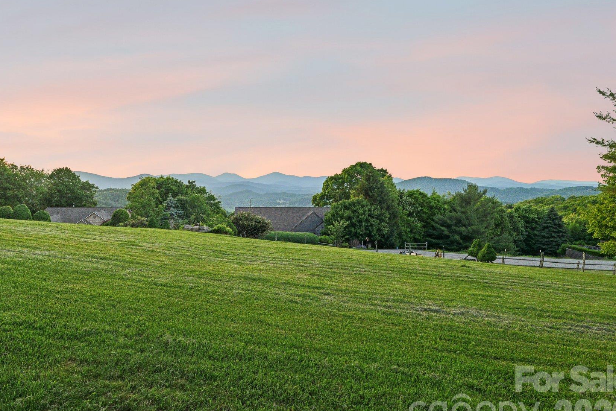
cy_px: 183
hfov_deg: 83.1
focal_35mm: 20
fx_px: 342
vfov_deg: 61.8
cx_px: 250
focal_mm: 16
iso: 800
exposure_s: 1/250
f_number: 8
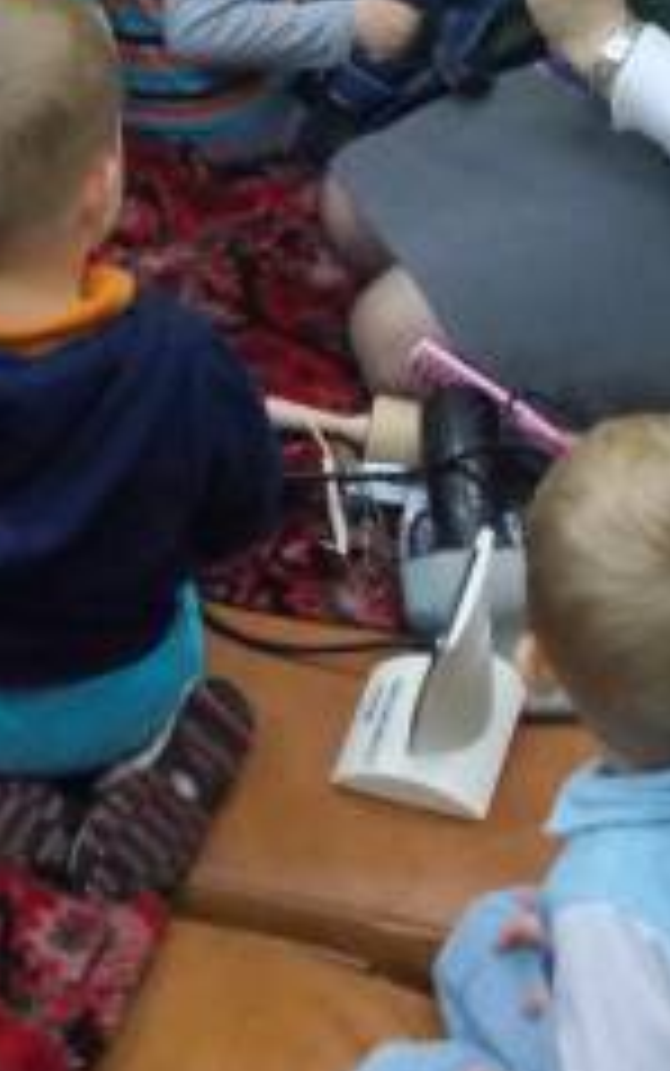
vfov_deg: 22.9
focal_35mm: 87
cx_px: 171
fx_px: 2539
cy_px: -2
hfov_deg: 15.0
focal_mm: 4.6
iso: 800
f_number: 3.2
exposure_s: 1/60
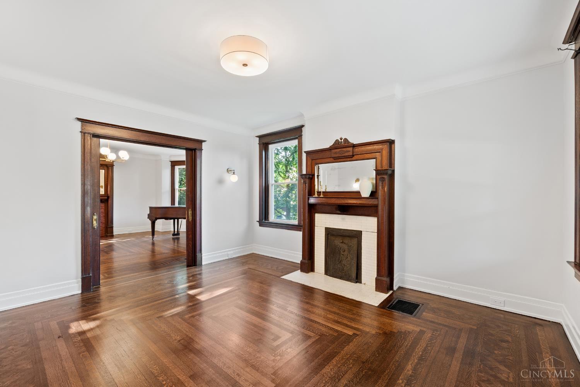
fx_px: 242
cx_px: 290
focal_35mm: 15
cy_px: 194
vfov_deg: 77.3
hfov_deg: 100.4
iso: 250
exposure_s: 1/2.5
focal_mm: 10
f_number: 7.1
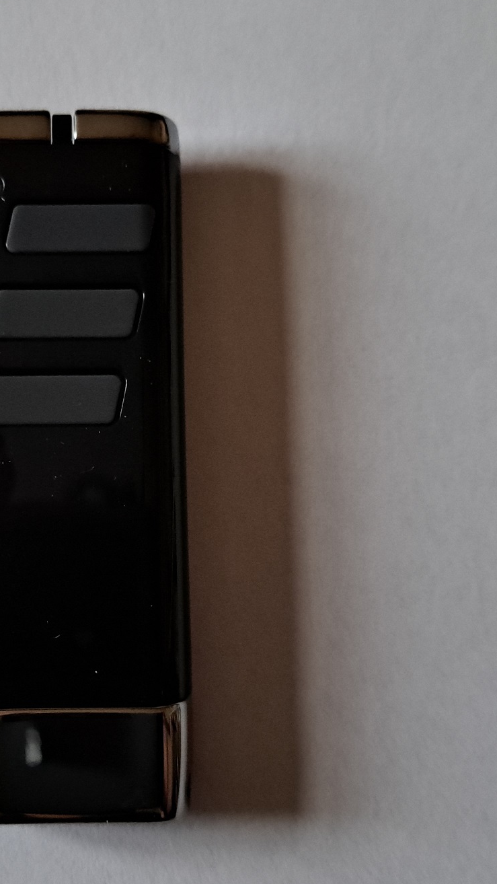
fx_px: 1078
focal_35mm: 46
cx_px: 55
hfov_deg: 25.2
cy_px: 444
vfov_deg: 44.6
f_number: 1.8
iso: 500
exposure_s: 1/25
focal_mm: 5.23
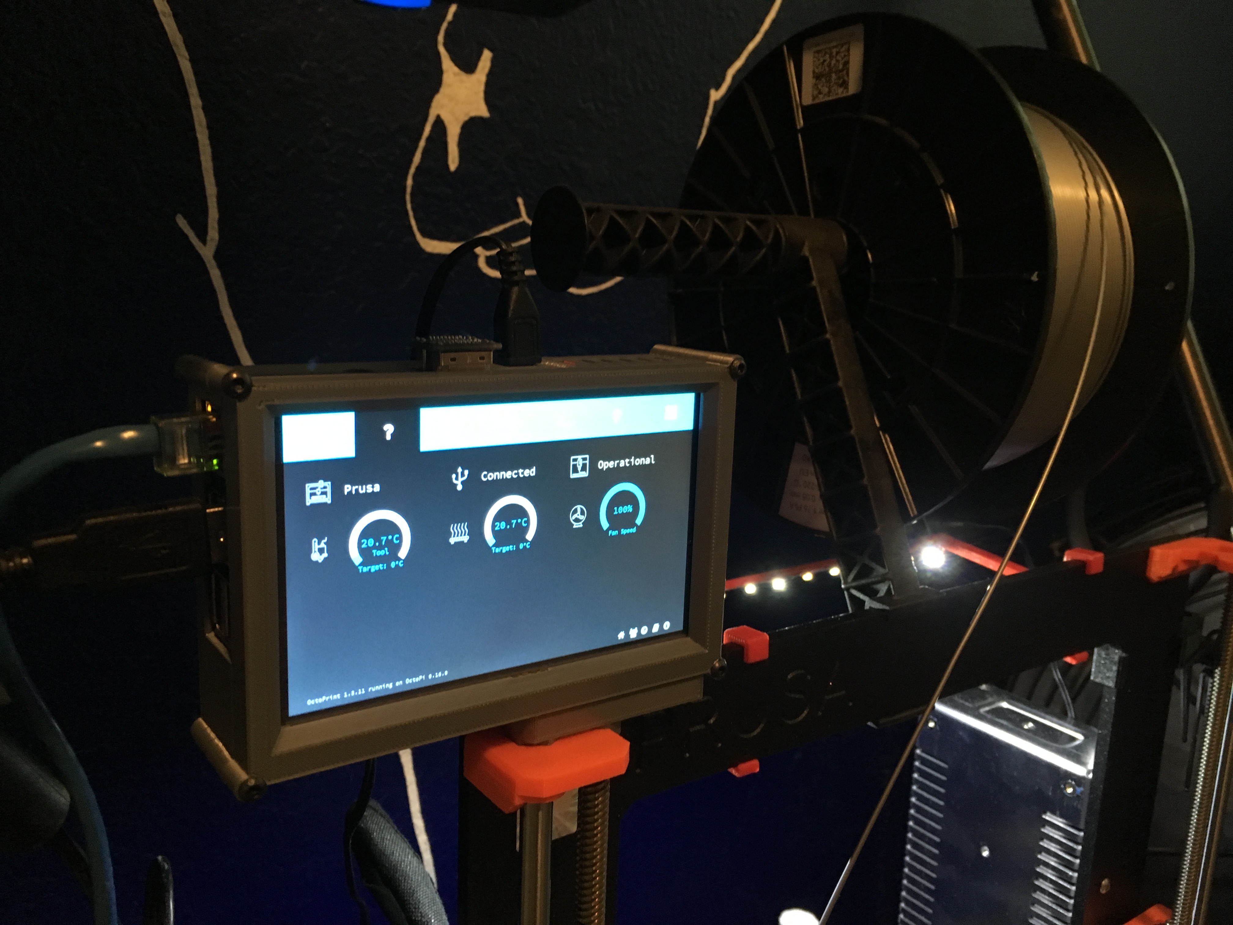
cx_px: 616
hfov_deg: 61.7
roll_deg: -1.8
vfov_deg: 48.2
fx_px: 1033
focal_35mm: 29
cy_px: 462
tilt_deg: -12.2
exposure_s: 1/15
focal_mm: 4.15
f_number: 2.2
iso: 200
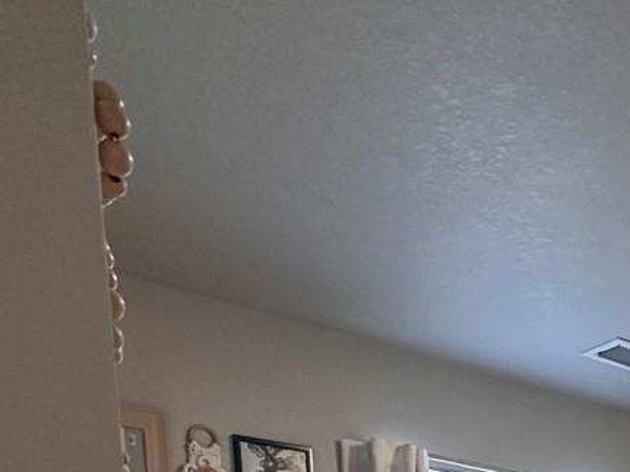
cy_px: 817
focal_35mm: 52
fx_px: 946
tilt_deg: -8.0
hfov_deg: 30.5
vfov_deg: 20.8
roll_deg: -1.0
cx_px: 781
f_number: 2.2
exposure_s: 1/60
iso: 320
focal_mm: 2.22
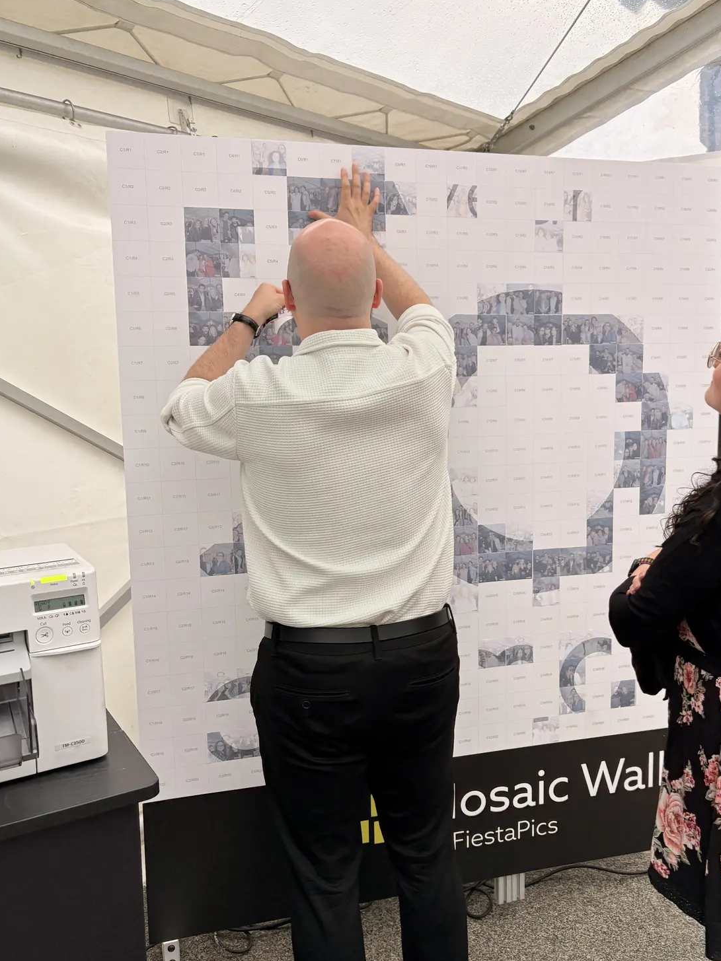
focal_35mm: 33
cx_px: 443
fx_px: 917
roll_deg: +1.1
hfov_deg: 42.7
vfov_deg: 55.4
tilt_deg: -4.4
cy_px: 479
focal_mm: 5.96
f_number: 1.6
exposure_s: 1/122
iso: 100
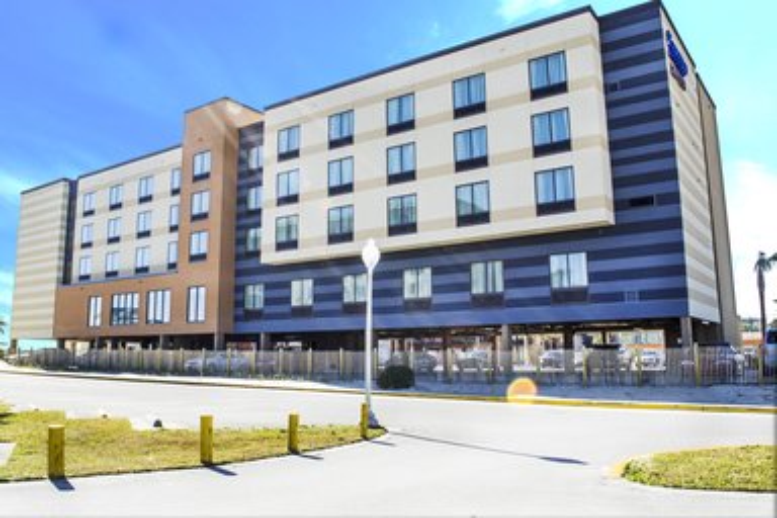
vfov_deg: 47.9
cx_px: 388
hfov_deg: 67.4
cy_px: 259
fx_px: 583
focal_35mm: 27
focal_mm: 18
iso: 100
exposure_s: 1/30
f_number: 16
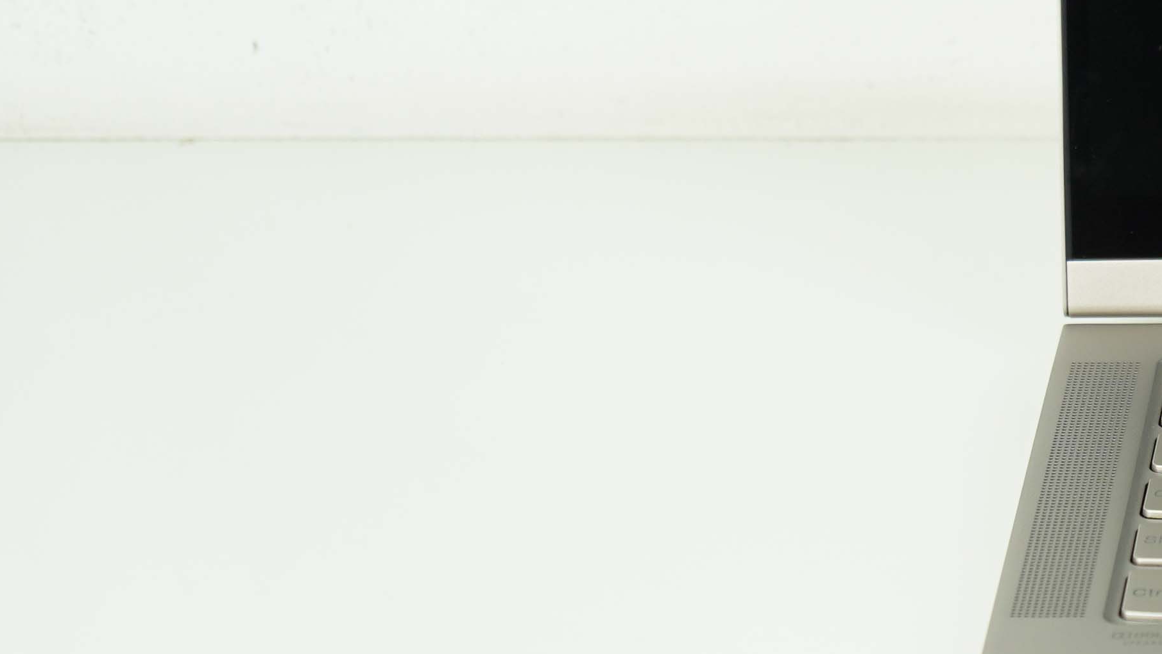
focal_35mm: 229
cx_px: 1913
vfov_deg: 5.3
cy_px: -46
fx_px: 7056
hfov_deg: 9.1
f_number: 2.8
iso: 125
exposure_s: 1/100
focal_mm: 44
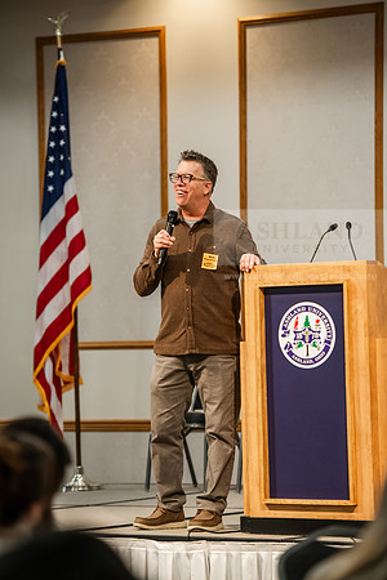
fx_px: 2580
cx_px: 194
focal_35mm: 160
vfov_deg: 12.8
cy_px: 290
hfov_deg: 8.6
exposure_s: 1/200
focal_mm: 160
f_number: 3.2
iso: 2000
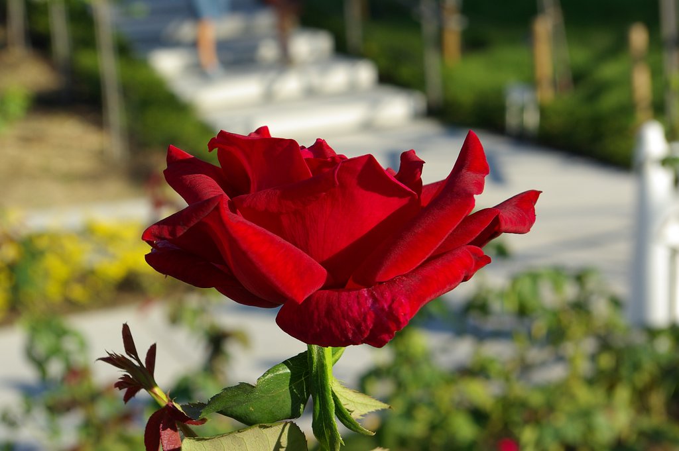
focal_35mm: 82
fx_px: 1555
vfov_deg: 16.5
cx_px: 340
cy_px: 226
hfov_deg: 24.6
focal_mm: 55
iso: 100
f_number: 11
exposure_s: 1/90
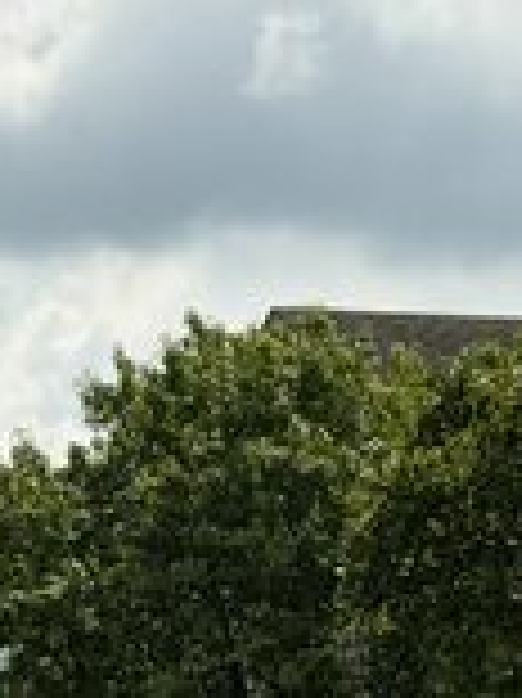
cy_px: 1450
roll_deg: +0.3
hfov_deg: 8.5
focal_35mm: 168
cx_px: -369
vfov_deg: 10.7
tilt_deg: -4.7
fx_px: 3383
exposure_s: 1/7813
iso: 64
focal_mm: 5.96
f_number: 1.6
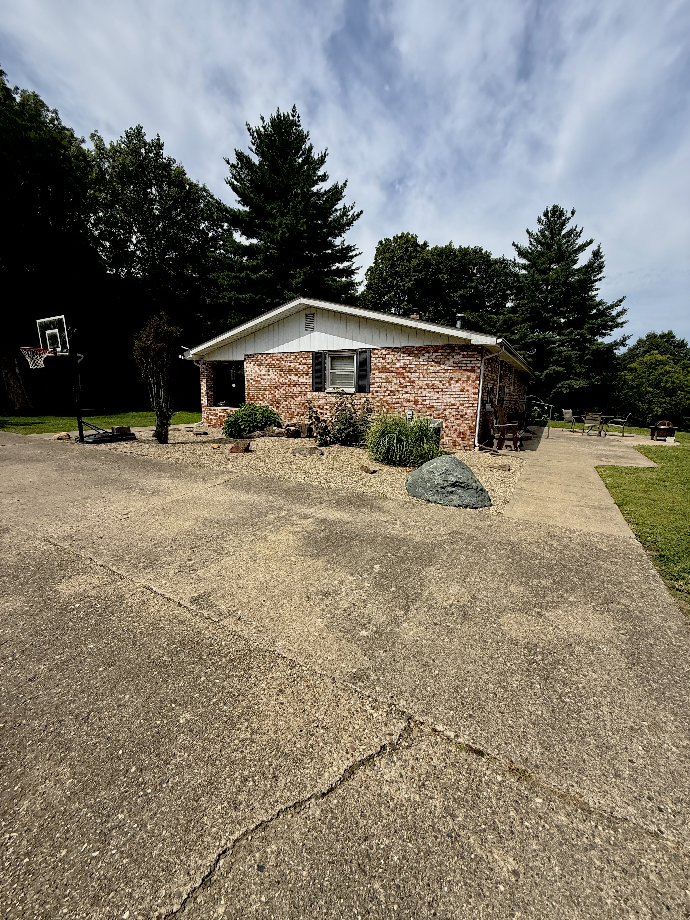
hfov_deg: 85.7
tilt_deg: -2.1
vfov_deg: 102.1
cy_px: 460
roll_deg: -3.0
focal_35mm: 14
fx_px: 372
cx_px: 345
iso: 50
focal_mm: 2.22
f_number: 2.2
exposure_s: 1/2506
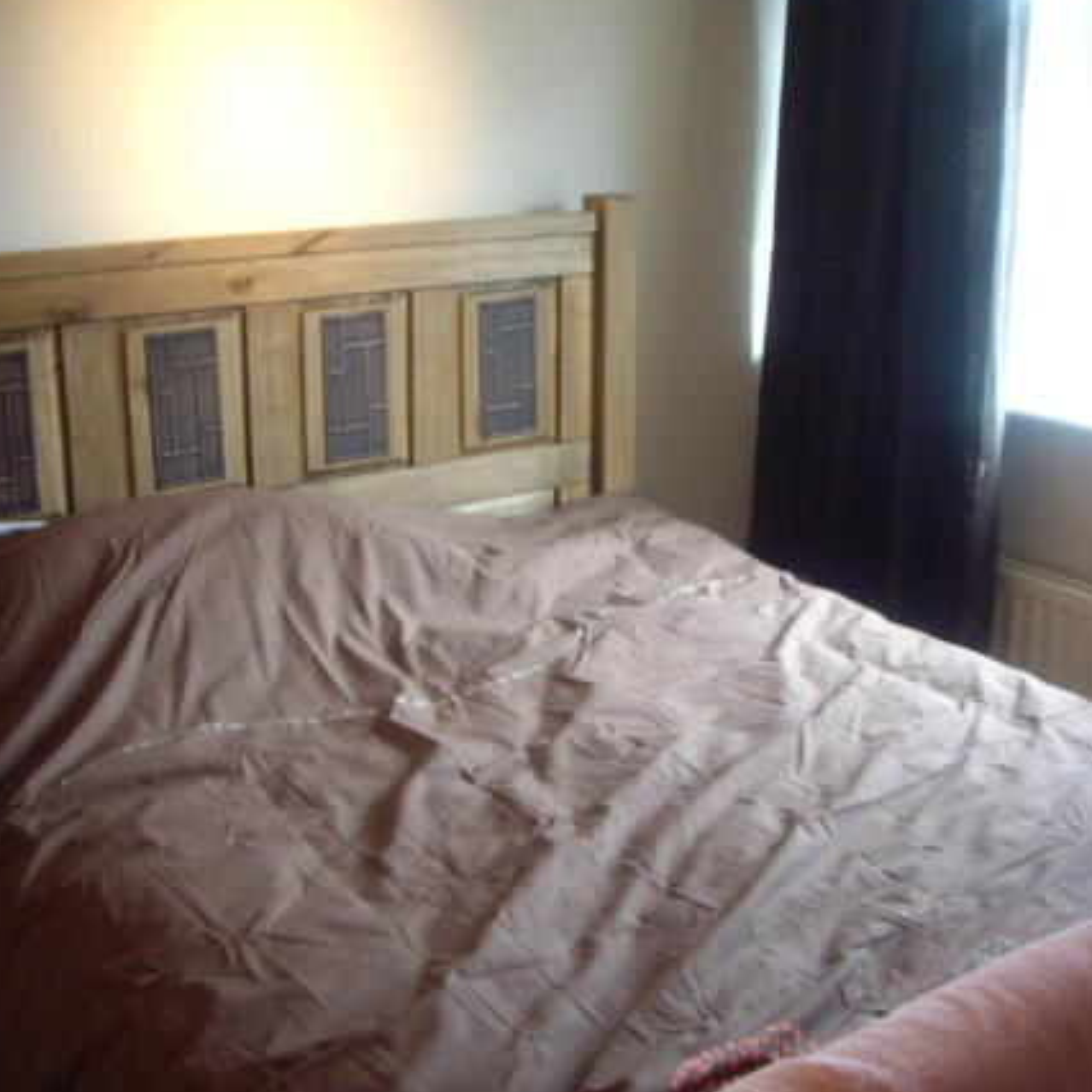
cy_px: 545
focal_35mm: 46
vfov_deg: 36.8
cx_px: 542
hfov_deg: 36.8
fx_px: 1642
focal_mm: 6.2
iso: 200
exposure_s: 1/15
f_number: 2.7
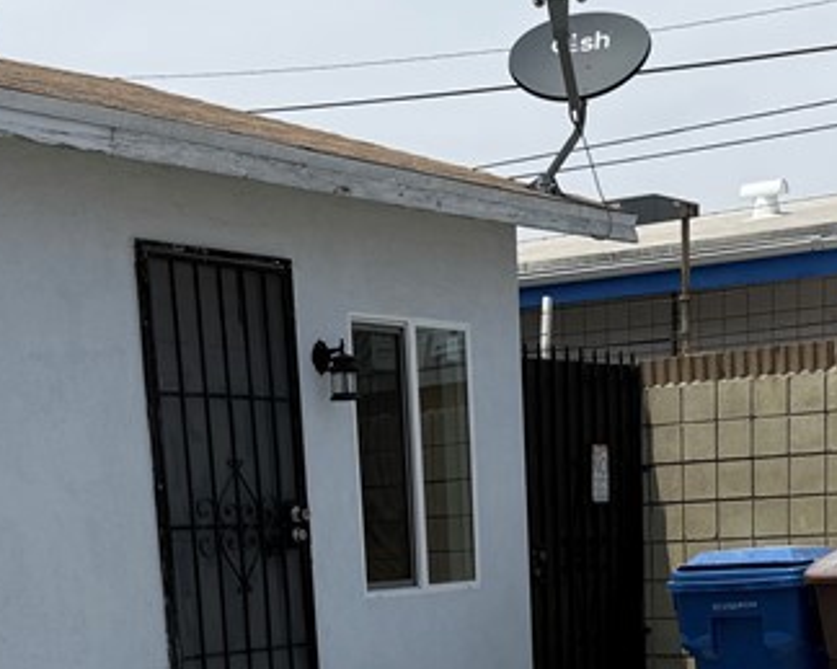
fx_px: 1833
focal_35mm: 74
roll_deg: +1.8
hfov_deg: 25.7
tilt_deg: -8.6
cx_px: 457
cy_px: 837
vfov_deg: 19.3
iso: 80
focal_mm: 6.76
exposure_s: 1/7353
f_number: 1.78
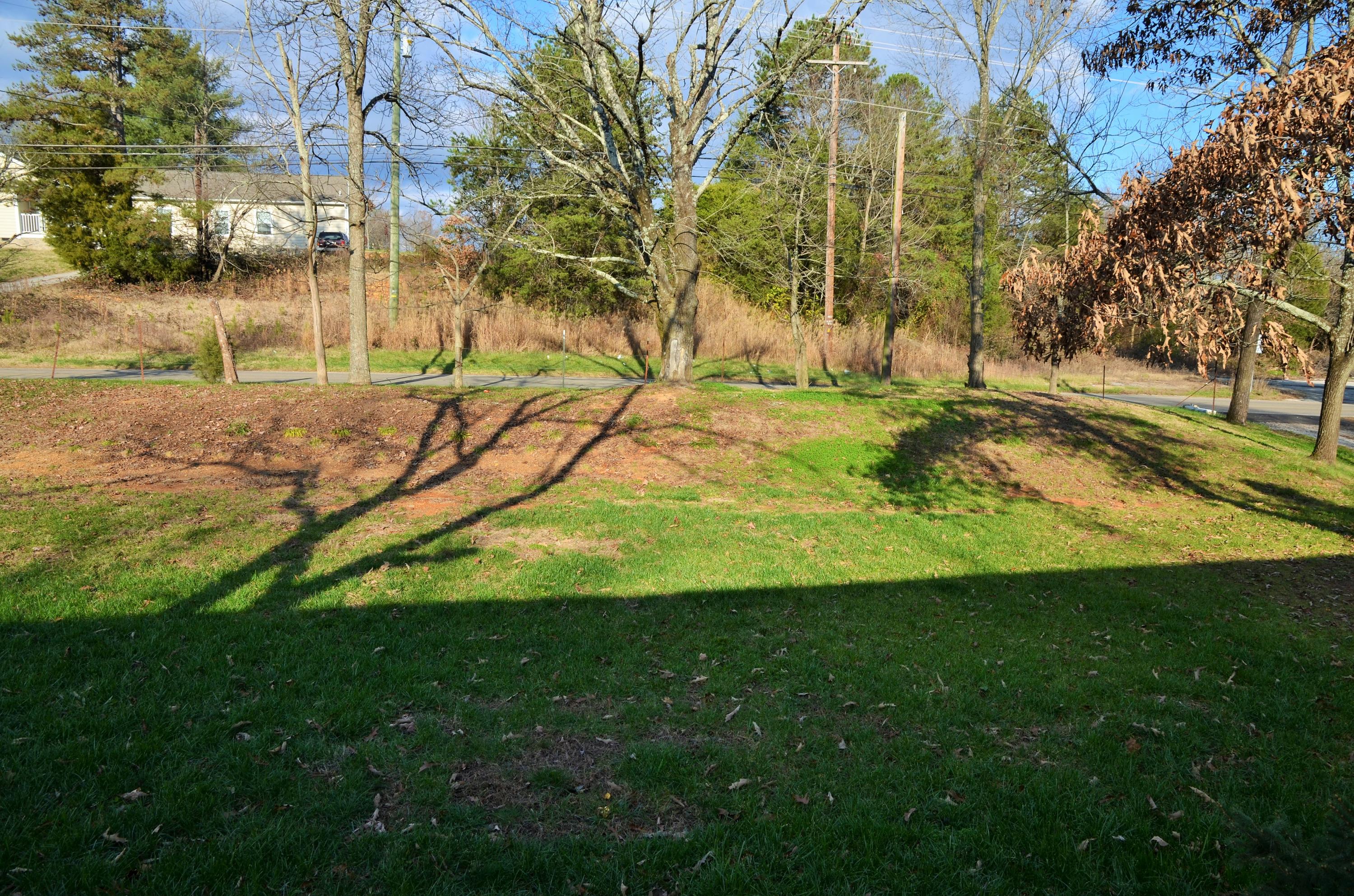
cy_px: 448
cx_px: 677
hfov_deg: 73.9
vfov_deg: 52.9
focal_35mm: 24
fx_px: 901
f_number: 8
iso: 180
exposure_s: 1/250
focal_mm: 16
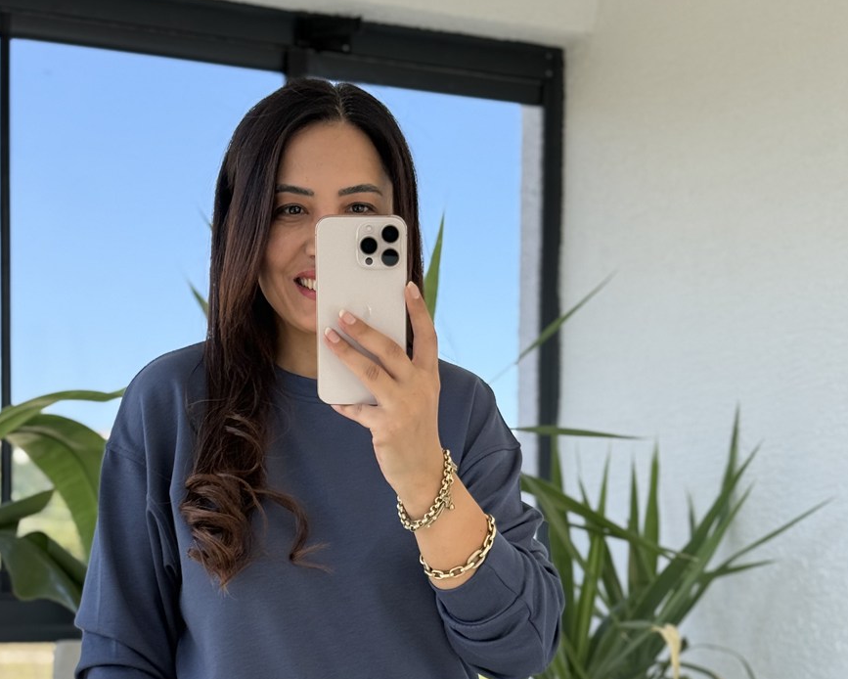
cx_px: 374
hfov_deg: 26.4
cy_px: 594
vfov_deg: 20.9
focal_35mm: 72
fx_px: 1807
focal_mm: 6.76
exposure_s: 1/687
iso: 100
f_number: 1.78
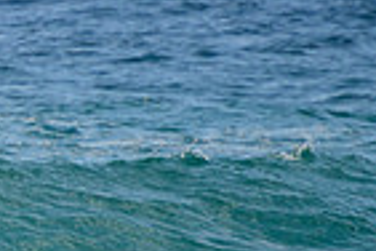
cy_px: 184
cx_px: -218
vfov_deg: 0.6
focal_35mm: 2260
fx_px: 23603
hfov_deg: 0.9
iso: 280
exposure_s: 1/2000
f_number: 5.6
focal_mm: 400
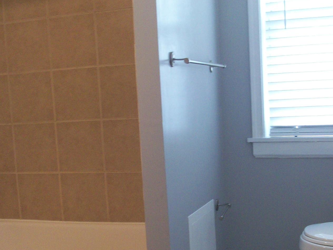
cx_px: 206
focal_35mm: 55
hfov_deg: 34.8
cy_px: 159
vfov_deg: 26.5
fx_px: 529
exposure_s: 1/19
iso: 160
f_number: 2.8
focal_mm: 5.7
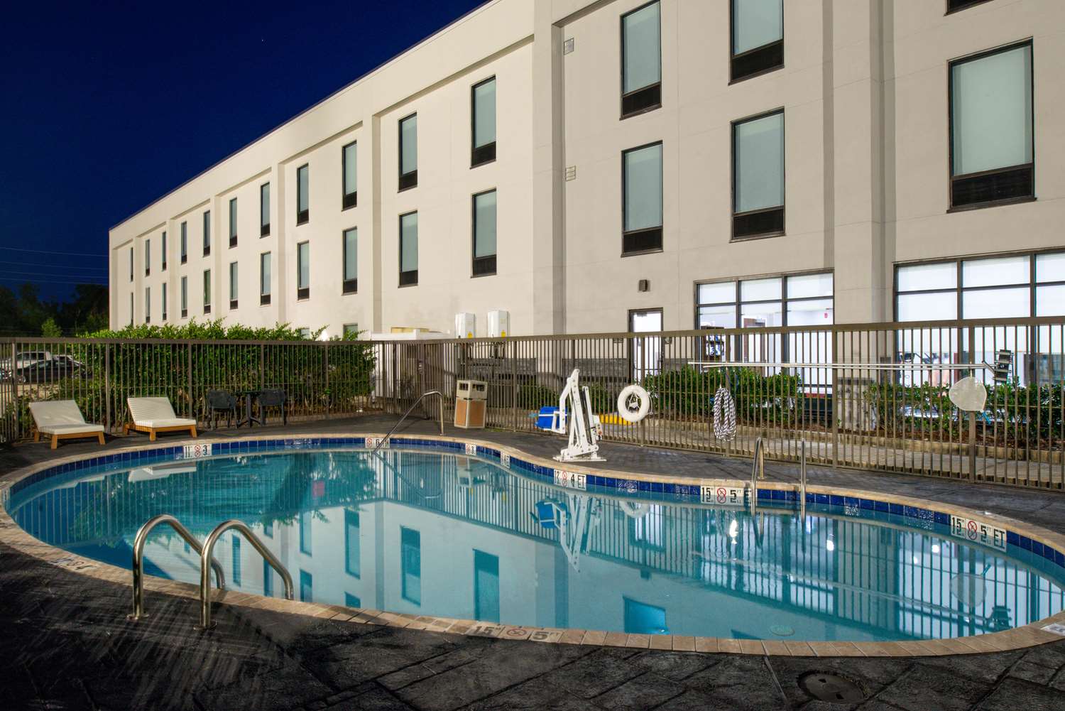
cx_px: 532
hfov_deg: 73.7
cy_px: 356
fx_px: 710
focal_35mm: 24
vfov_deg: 53.2
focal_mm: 24
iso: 640
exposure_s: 1.6
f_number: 13
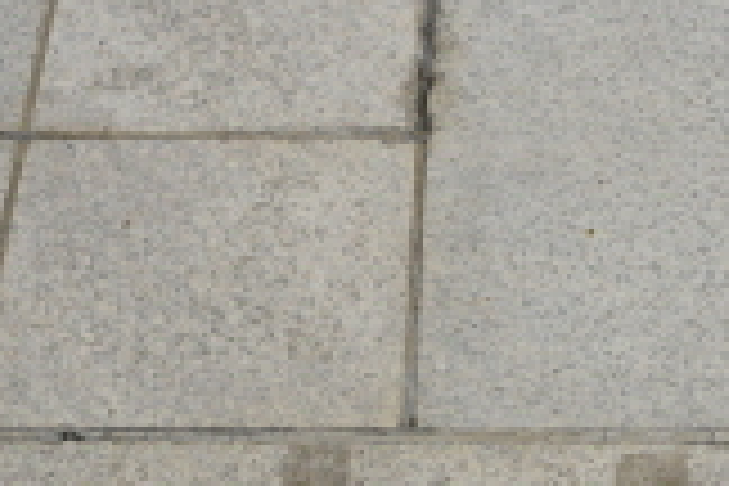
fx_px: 2187
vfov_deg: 12.3
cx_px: 414
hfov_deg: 18.9
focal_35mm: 108
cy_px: 619
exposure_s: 1/640
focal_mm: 35
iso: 640
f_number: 13
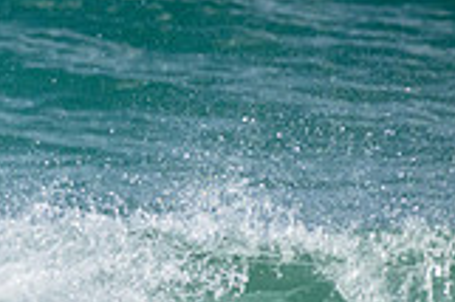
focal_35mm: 2885
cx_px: -203
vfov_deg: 0.5
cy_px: 332
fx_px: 36426
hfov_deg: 0.7
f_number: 11
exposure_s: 1/1250
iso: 2200
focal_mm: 800
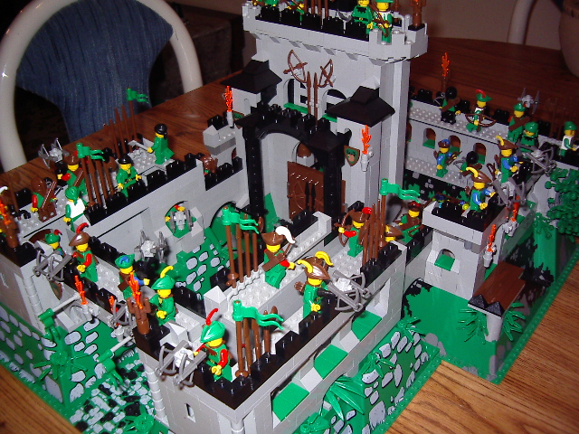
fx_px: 636
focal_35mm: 38
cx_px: 290
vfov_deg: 37.7
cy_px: 217
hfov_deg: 49.0
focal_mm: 5.8
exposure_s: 1/60
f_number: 2.6
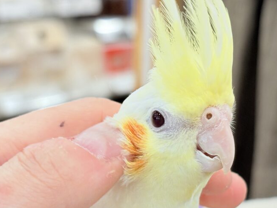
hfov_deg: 20.4
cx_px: 170
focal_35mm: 96
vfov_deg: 15.4
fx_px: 768
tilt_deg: -13.8
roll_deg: -2.2
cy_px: 123
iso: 50
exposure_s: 1/50
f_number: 1.6
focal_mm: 5.96
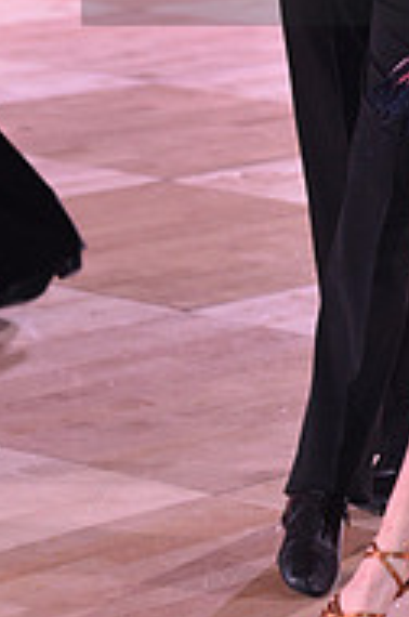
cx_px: 531
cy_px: -81
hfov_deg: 5.3
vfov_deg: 7.9
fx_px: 4430
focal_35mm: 259
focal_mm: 85
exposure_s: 1/250
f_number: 5
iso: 1600
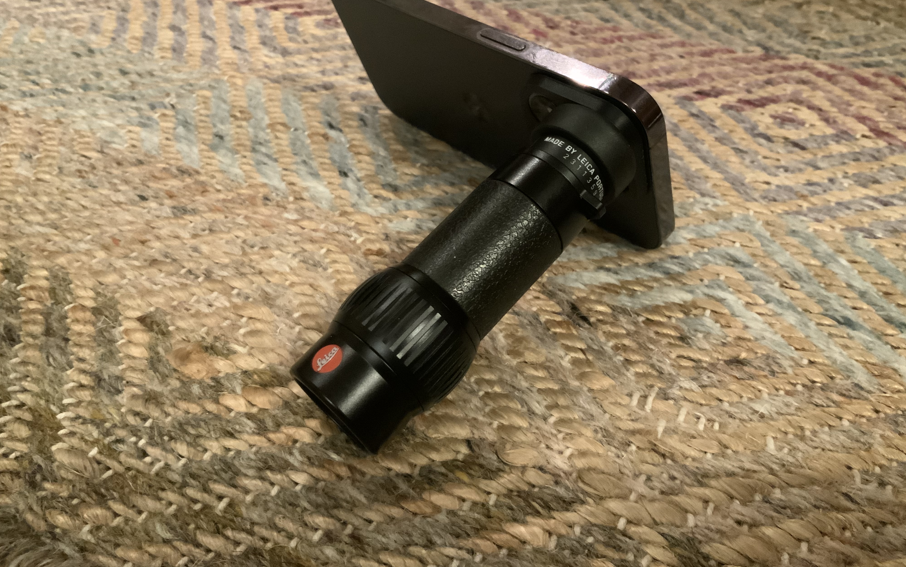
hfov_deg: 61.2
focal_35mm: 31
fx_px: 765
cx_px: 453
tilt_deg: -35.9
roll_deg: -0.5
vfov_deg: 40.4
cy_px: 227
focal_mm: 3
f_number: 1.8
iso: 500
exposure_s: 1/20
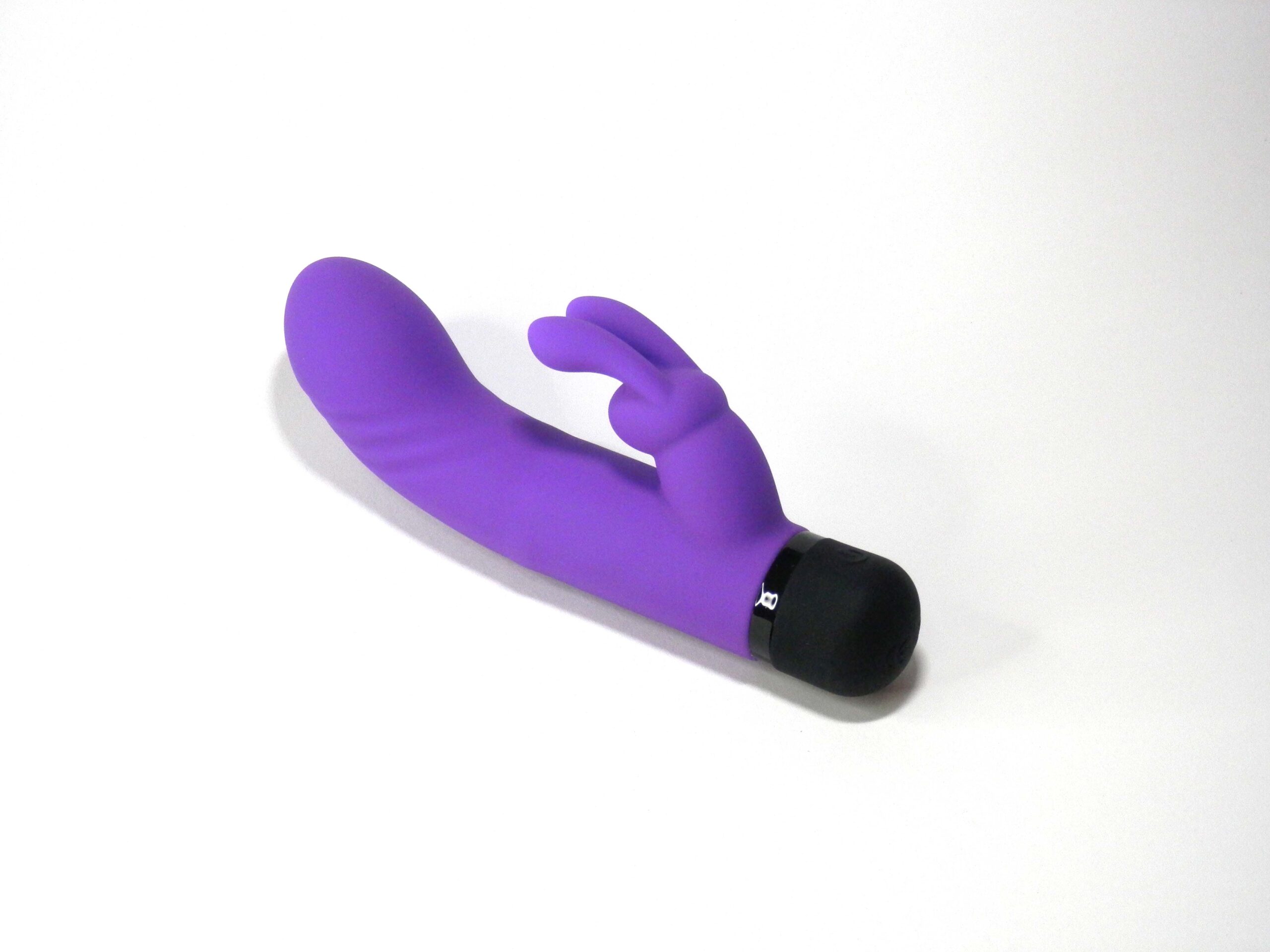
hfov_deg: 32.2
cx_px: 635
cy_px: 476
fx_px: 2201
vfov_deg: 24.4
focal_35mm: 60
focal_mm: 10.8
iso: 160
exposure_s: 1/100
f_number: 4.2
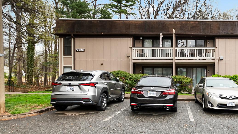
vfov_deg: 37.8
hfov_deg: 59.1
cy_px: 71
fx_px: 196
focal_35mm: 31
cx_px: 180
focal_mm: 10
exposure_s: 1/80
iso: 640
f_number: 7.1
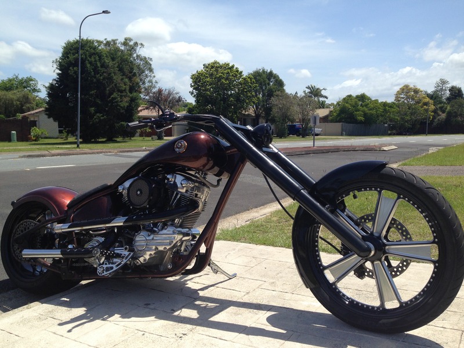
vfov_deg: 42.9
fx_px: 442
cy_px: 174
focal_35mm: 33
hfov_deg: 55.4
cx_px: 232
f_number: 2.4
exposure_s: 1/1695
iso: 50
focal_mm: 4.12
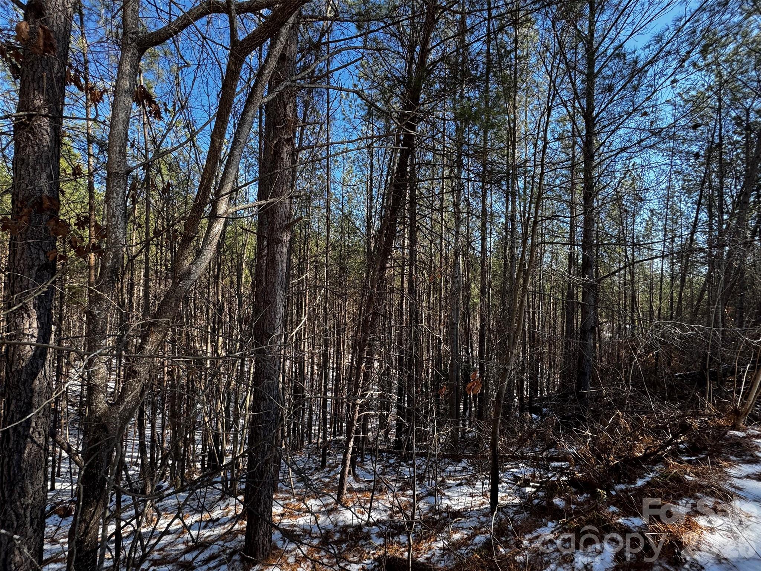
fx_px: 308
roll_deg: -2.0
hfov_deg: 102.1
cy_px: 286
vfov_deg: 85.7
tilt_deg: +1.3
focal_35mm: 14
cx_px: 380
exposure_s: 1/190
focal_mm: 2.22
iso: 40
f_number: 2.2
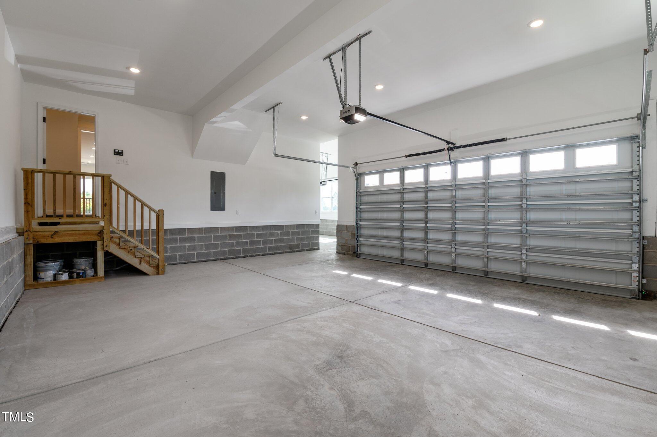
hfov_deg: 100.4
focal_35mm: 15
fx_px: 274
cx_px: 328
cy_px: 218
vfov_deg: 77.2
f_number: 6.3
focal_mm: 15
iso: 200
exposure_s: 1/30
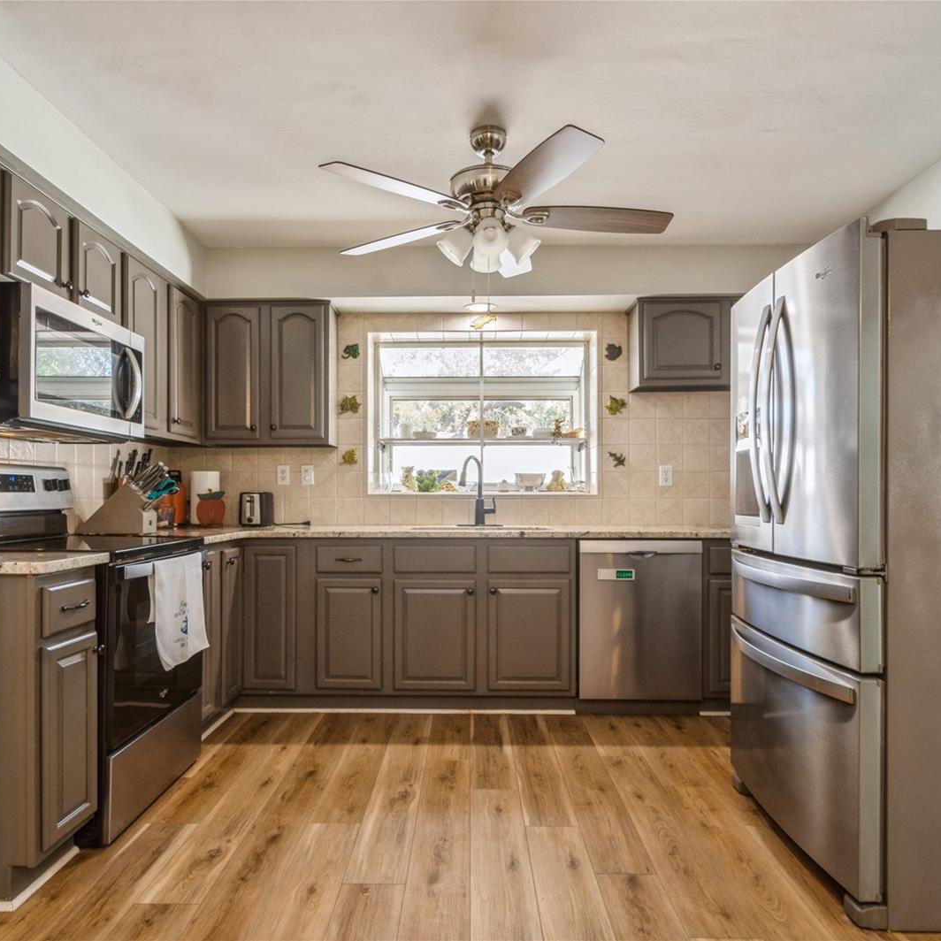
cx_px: 441
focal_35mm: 23
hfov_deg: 67.2
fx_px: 707
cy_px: 470
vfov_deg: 67.3
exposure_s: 1/15
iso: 250
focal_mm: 12
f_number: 8
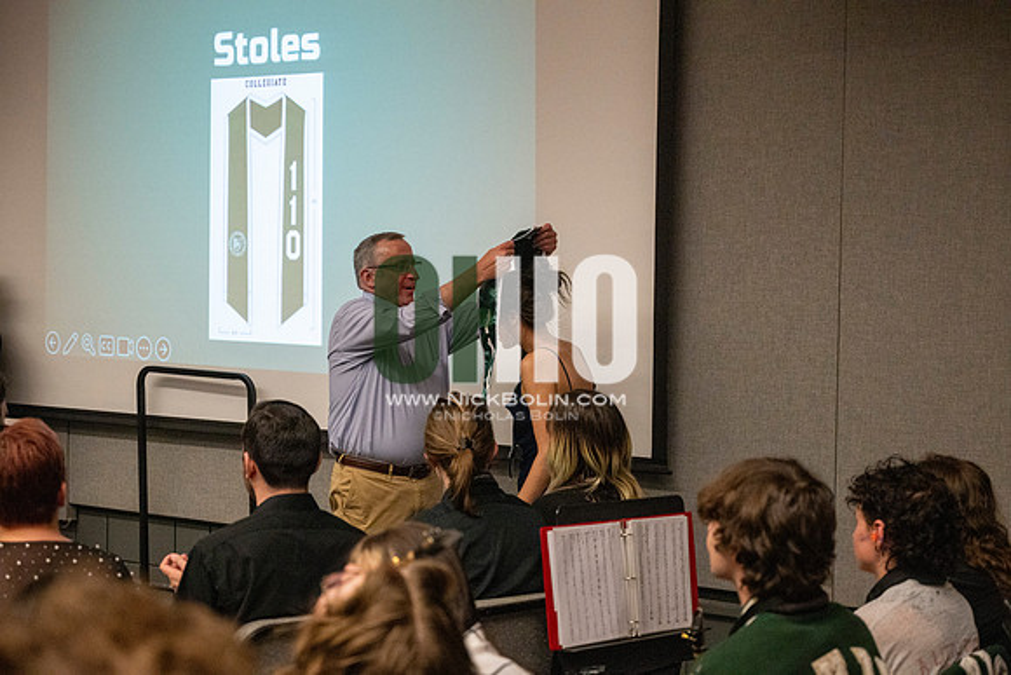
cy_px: 338
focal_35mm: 61
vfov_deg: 22.3
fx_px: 1713
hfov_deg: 32.9
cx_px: 506
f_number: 4
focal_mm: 61
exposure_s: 1/500
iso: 10000
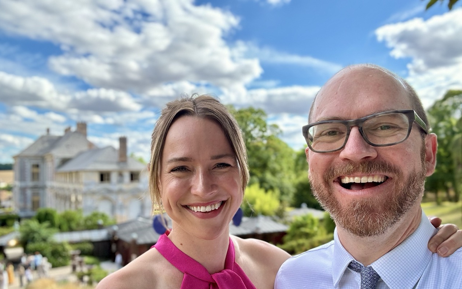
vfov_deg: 39.3
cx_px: 230
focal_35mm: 32
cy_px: 174
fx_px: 403
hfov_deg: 59.7
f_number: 1.9
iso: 25
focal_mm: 2.69
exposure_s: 1/197
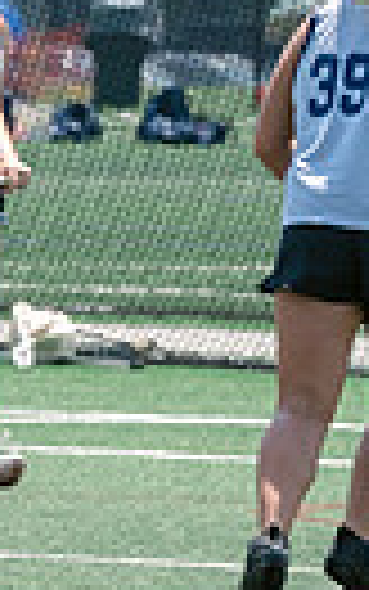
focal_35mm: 1573
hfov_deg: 0.8
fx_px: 25282
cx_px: 1415
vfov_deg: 1.3
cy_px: 616
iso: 400
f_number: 5
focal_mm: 200
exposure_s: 1/1600
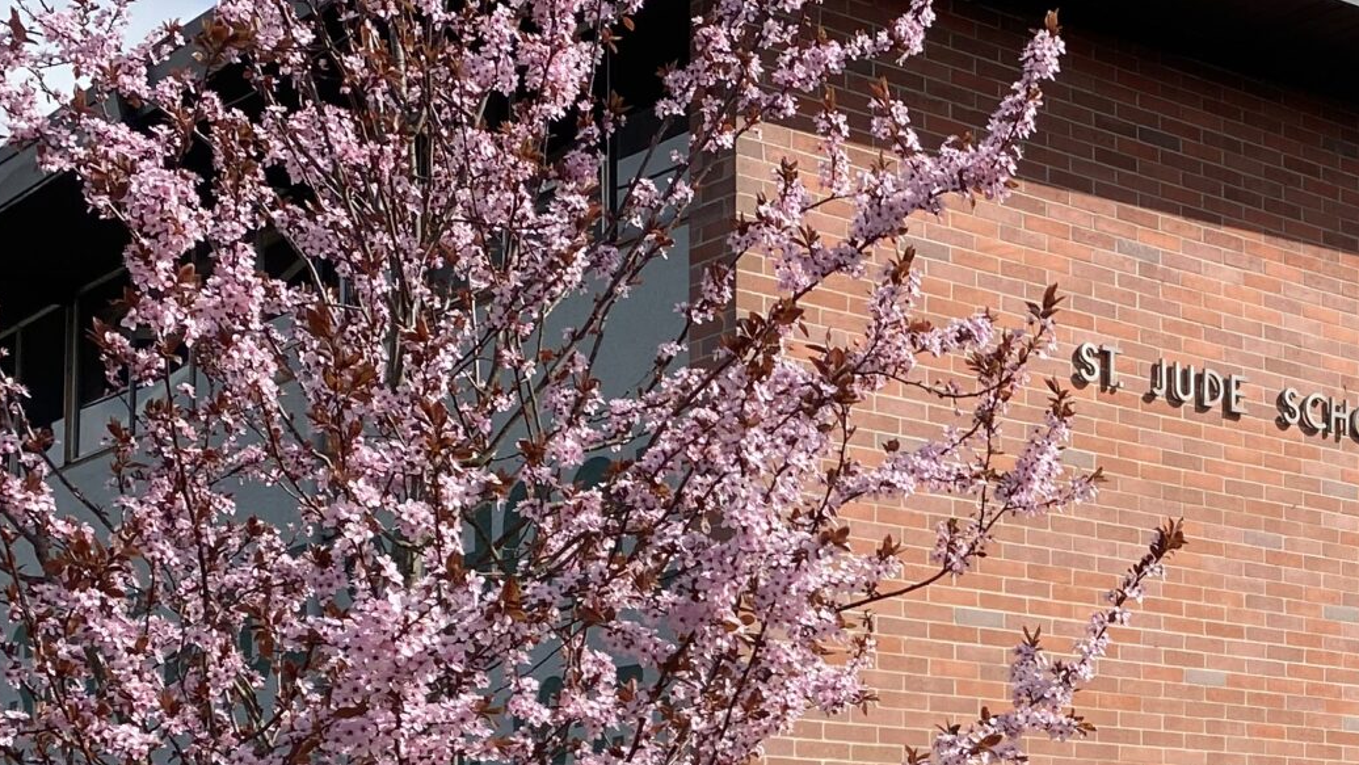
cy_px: 858
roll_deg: +0.1
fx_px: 2523
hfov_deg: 28.5
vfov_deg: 16.7
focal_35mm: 70
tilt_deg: +2.6
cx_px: 1329
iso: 32
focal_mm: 4.25
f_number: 1.8
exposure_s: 1/2625
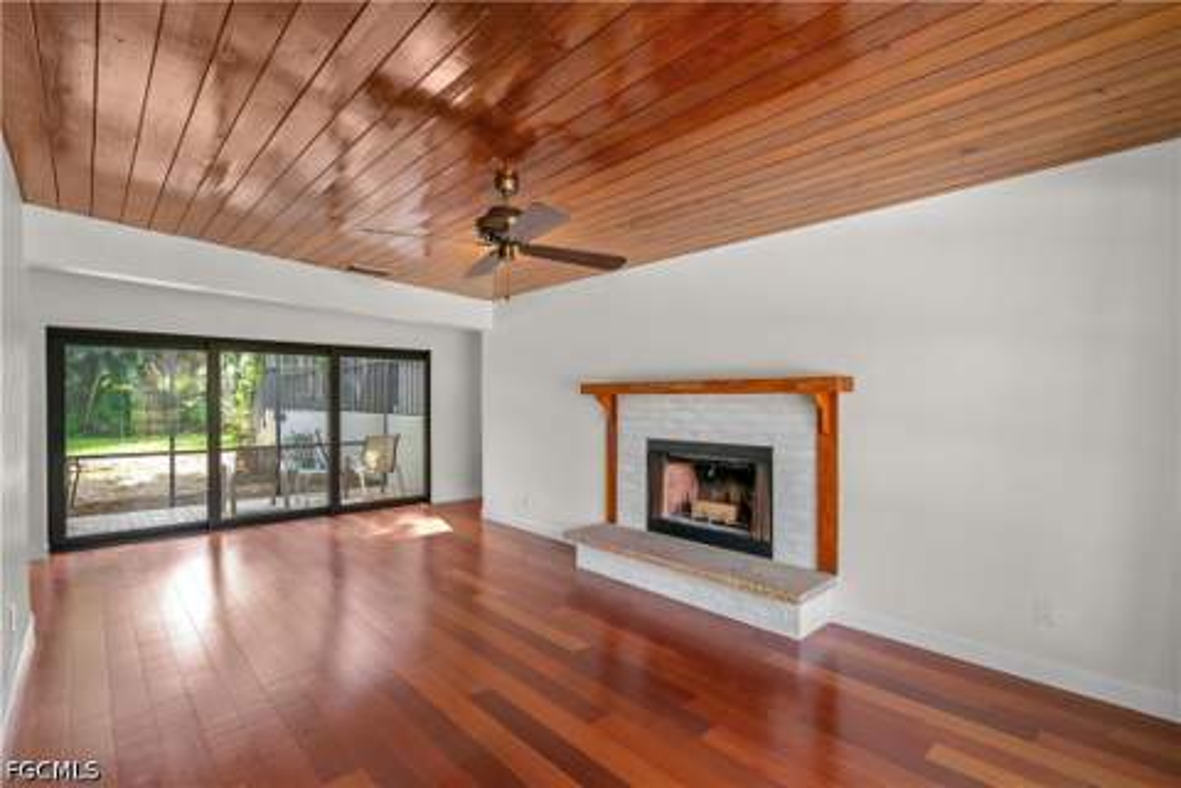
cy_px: 394
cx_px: 590
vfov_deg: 73.7
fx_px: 525
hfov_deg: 96.7
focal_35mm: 16
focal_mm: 16
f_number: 8
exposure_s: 1/13
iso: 400
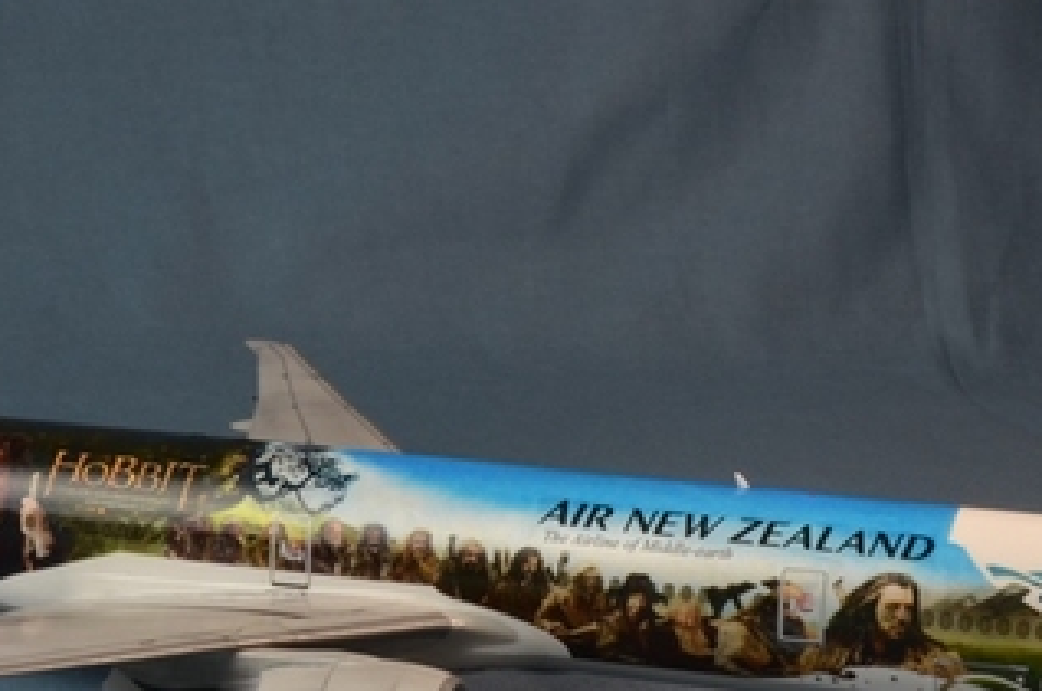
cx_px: 239
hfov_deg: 20.7
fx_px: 2832
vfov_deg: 13.8
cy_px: 550
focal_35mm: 98
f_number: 18
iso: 200
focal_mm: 26
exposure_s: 1/6
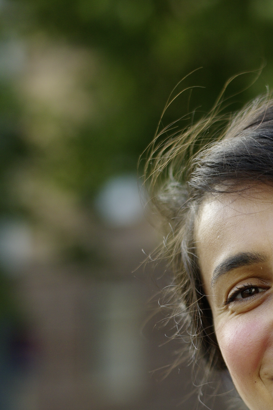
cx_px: 302
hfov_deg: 11.2
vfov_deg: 16.8
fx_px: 1378
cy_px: 334
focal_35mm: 121
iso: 250
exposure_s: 1/1000
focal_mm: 50
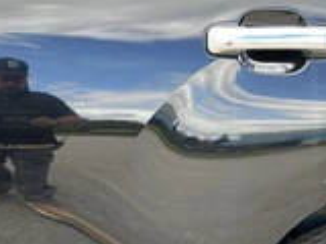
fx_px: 659
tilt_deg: -11.8
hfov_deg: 26.9
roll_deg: -1.9
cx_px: 41
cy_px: 175
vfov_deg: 20.9
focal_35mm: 70
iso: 25
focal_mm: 3
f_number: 1.8
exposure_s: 1/122
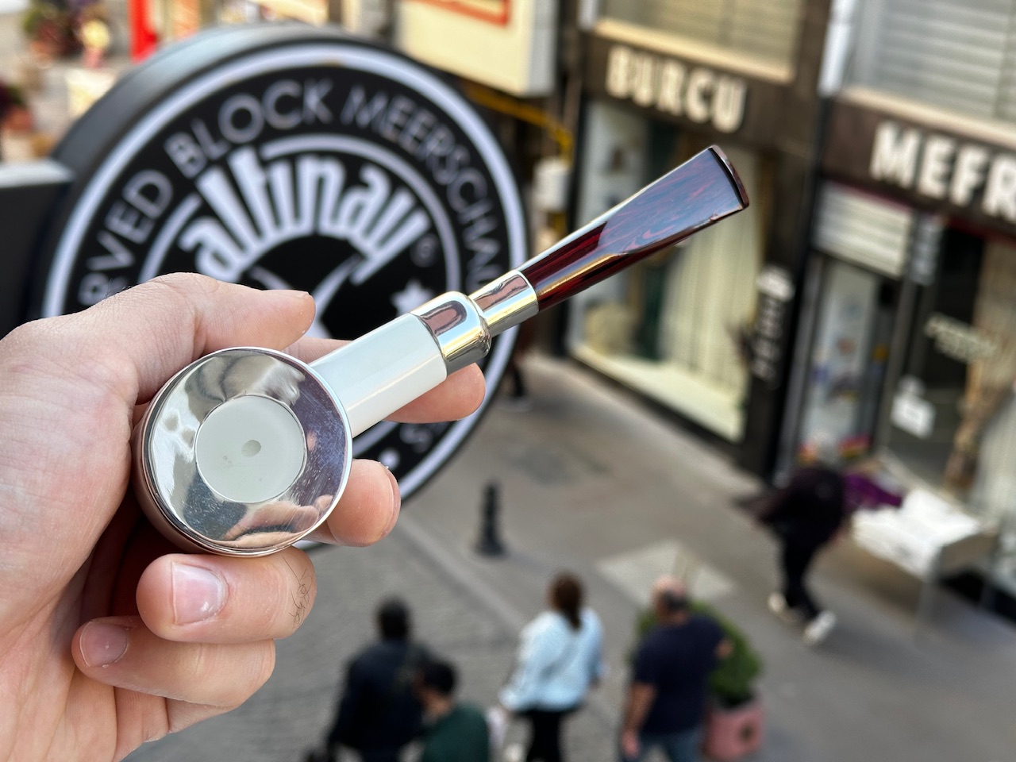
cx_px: 508
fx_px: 1409
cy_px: 381
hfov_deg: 39.7
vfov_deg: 30.3
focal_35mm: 48
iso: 64
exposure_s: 1/211
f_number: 1.78
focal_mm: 6.86
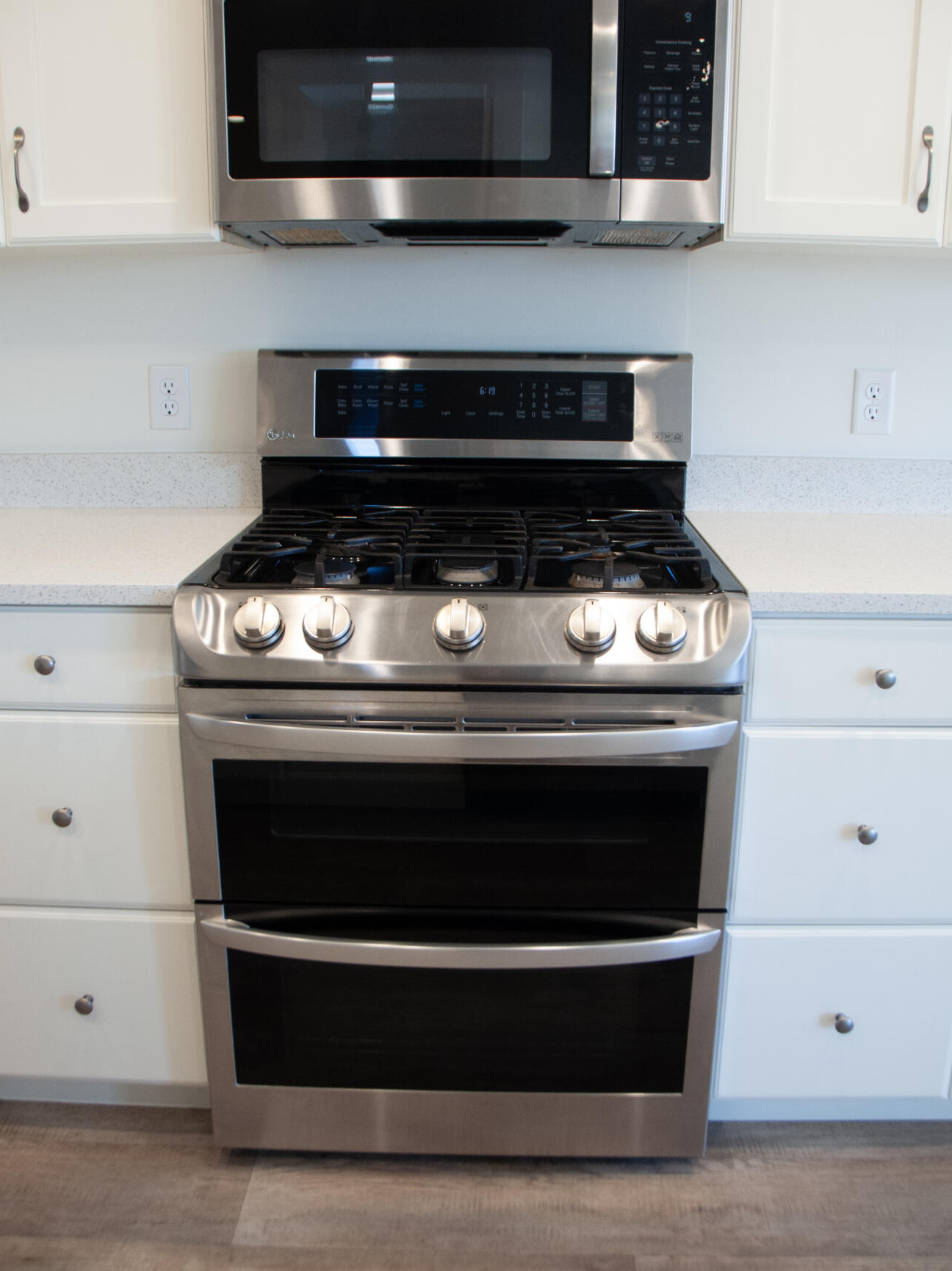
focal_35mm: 30
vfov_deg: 59.7
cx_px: 479
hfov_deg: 46.8
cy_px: 548
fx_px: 1100
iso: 800
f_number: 3.5
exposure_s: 1/125
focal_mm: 18
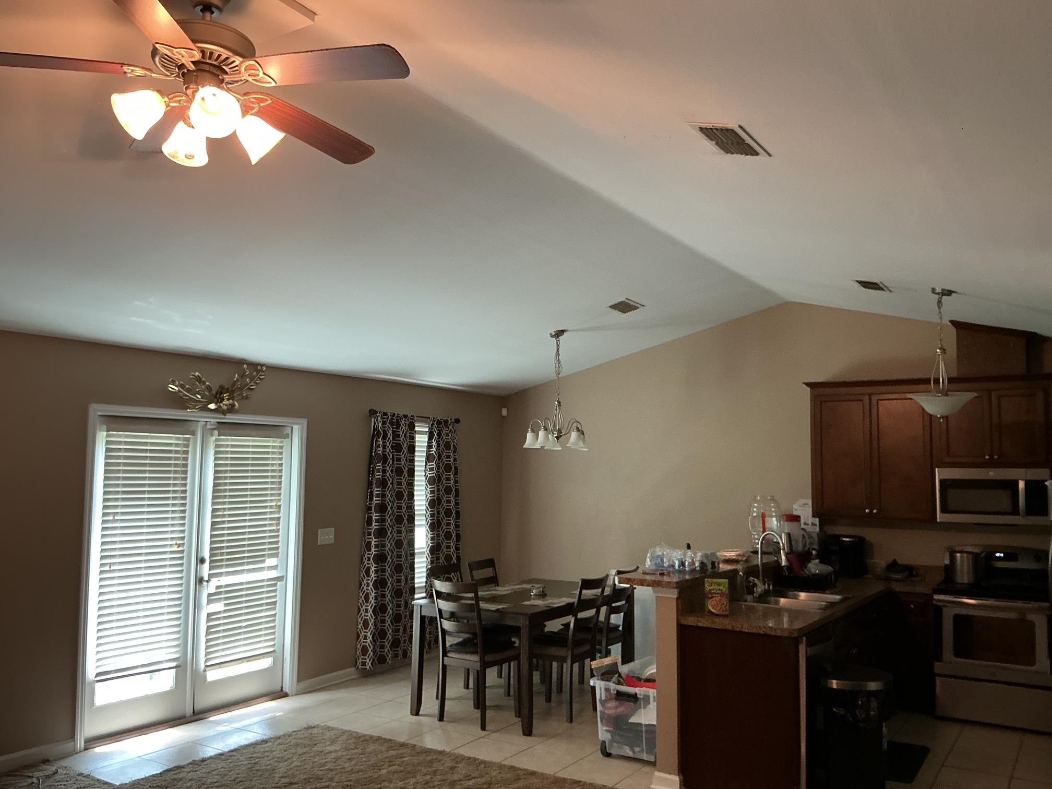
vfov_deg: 48.2
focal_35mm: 29
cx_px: 526
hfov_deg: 61.7
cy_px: 394
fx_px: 881
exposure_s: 1/60
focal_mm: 3
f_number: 1.8
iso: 125
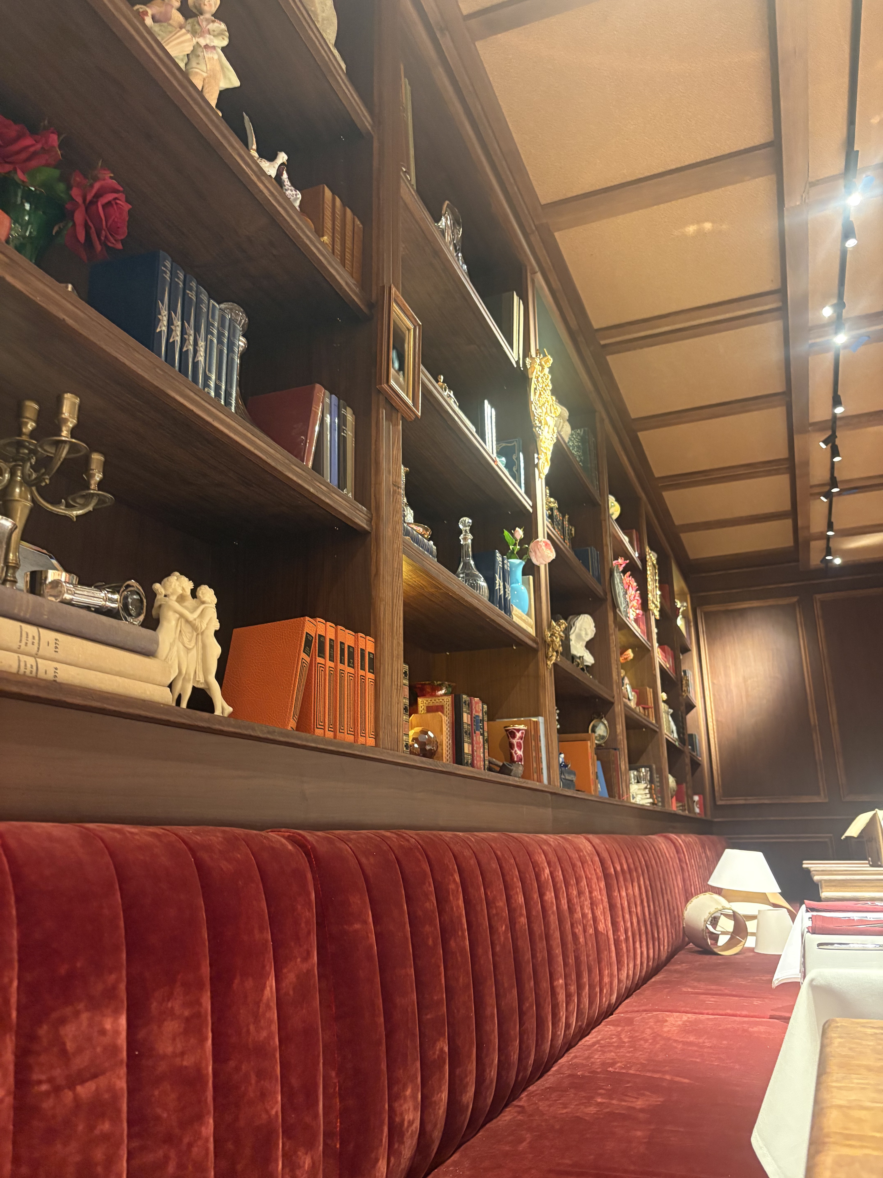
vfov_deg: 67.3
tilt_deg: +16.3
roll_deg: +0.6
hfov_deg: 53.1
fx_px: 884
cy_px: 589
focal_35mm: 26
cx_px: 442
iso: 500
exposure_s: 1/30
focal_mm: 5.96
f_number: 1.6
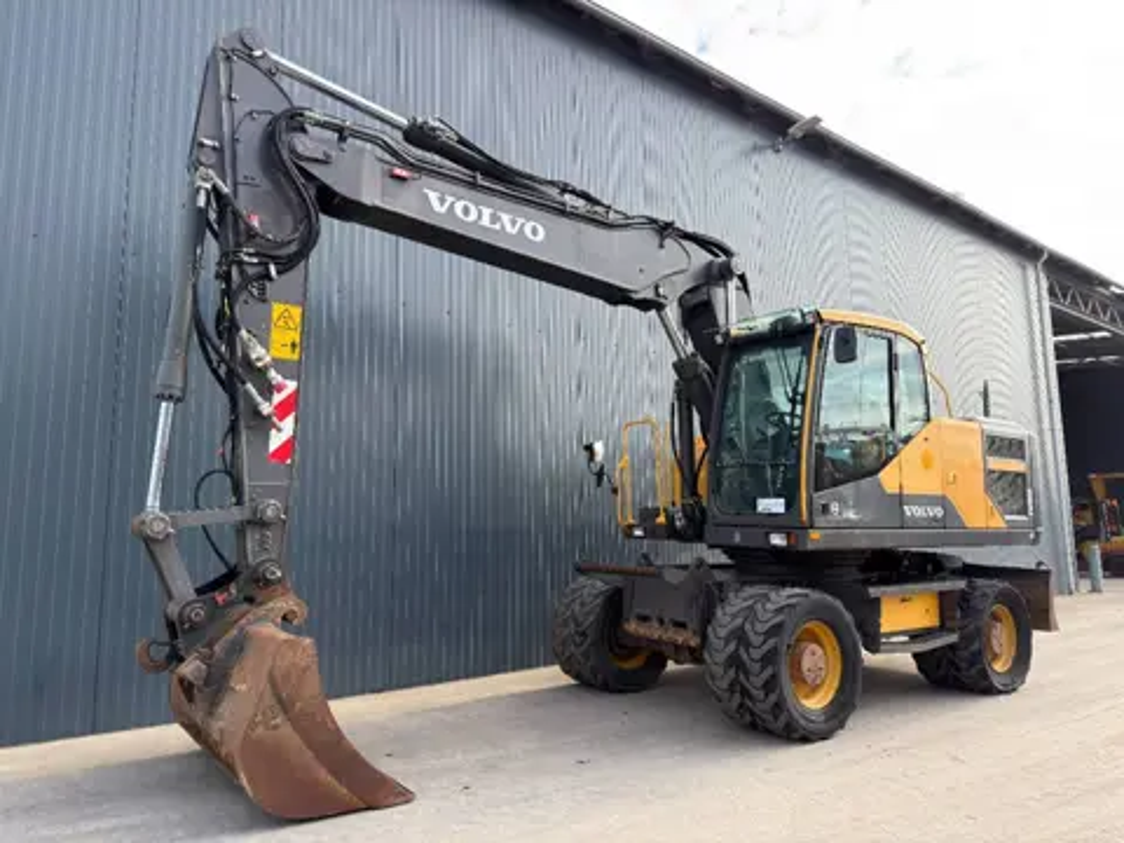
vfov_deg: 56.8
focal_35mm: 24
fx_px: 779
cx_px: 562
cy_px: 422
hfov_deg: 71.6
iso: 80
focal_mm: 6.76
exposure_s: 1/1086
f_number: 1.78
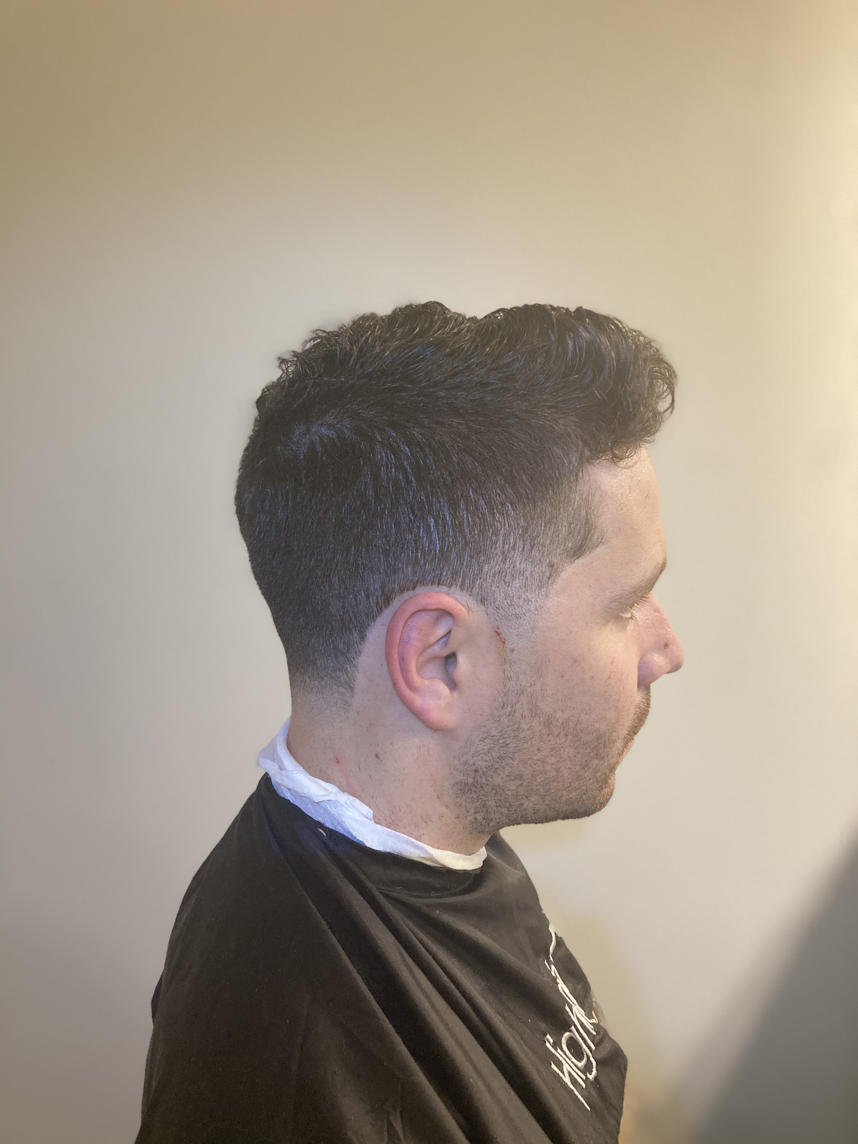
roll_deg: -2.1
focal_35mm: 28
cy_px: 572
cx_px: 429
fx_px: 925
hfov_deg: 49.7
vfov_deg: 63.4
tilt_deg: -10.8
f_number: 1.8
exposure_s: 1/60
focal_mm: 3.99
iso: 200
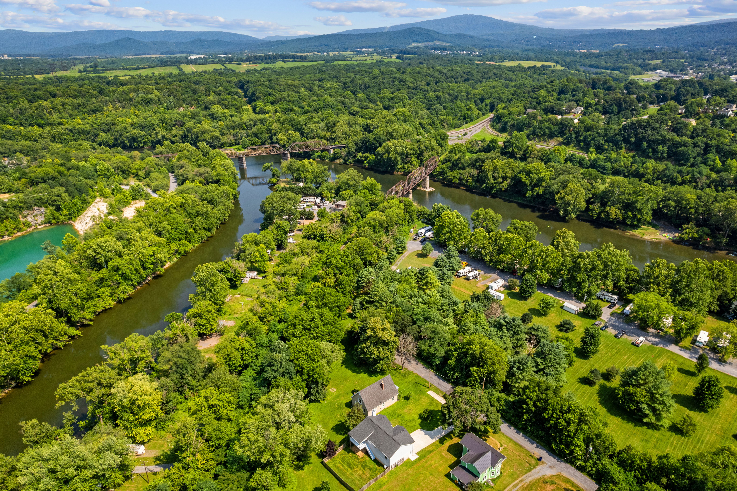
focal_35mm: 22
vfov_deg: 57.2
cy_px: 246
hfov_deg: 78.6
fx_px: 450
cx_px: 368
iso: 120
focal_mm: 8.38
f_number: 2.8
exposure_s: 1/1250
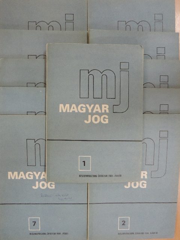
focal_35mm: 30
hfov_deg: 46.8
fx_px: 208
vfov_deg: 60.0
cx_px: 90
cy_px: 120
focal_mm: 5.3
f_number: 3.1
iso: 720
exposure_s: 1/60
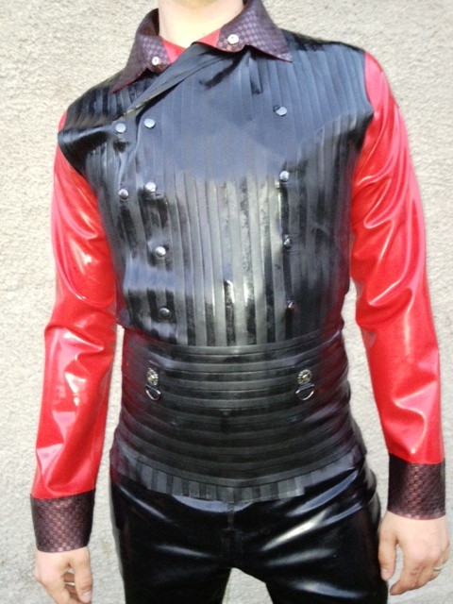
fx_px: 611
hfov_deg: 40.7
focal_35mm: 35
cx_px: 226
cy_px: 302
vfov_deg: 52.6
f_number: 2.4
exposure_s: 1/17
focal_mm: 4.28
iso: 320
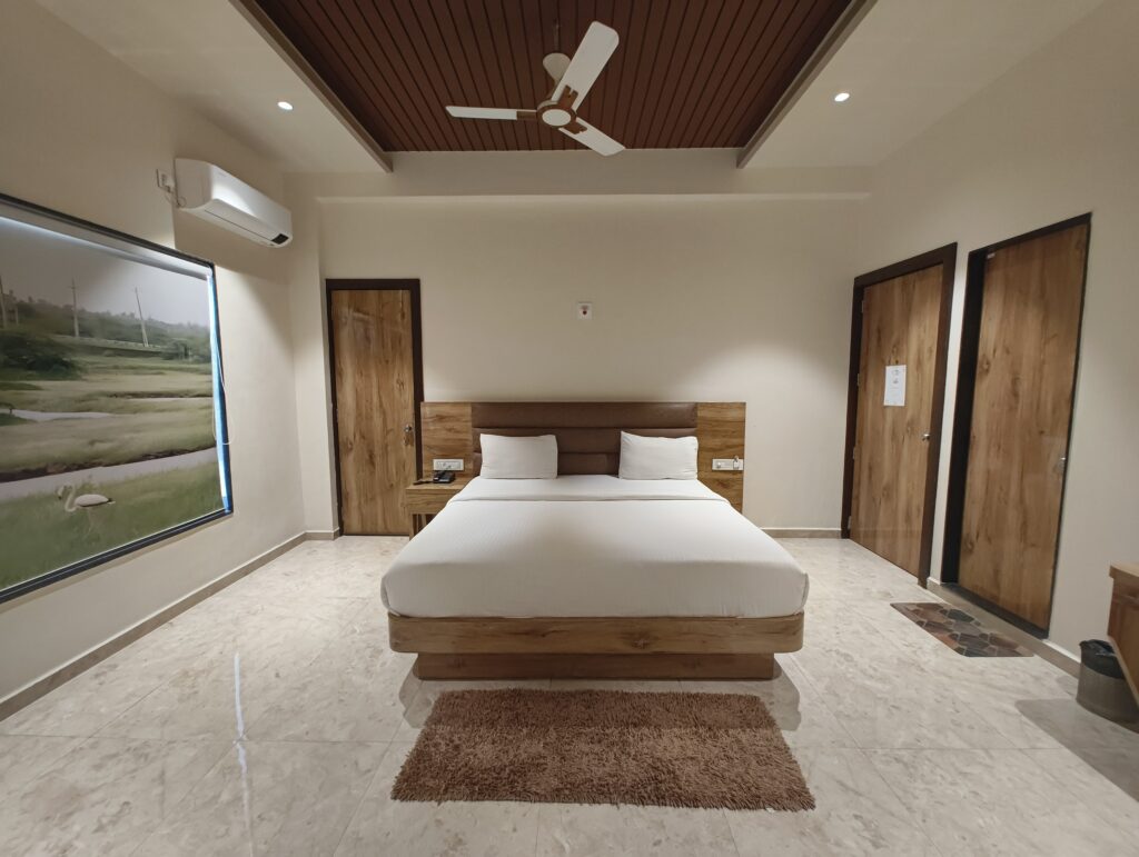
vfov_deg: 85.8
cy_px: 428
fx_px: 461
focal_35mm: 14
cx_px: 570
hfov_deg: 102.0
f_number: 2.2
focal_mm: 2.15
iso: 1852
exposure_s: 1/50
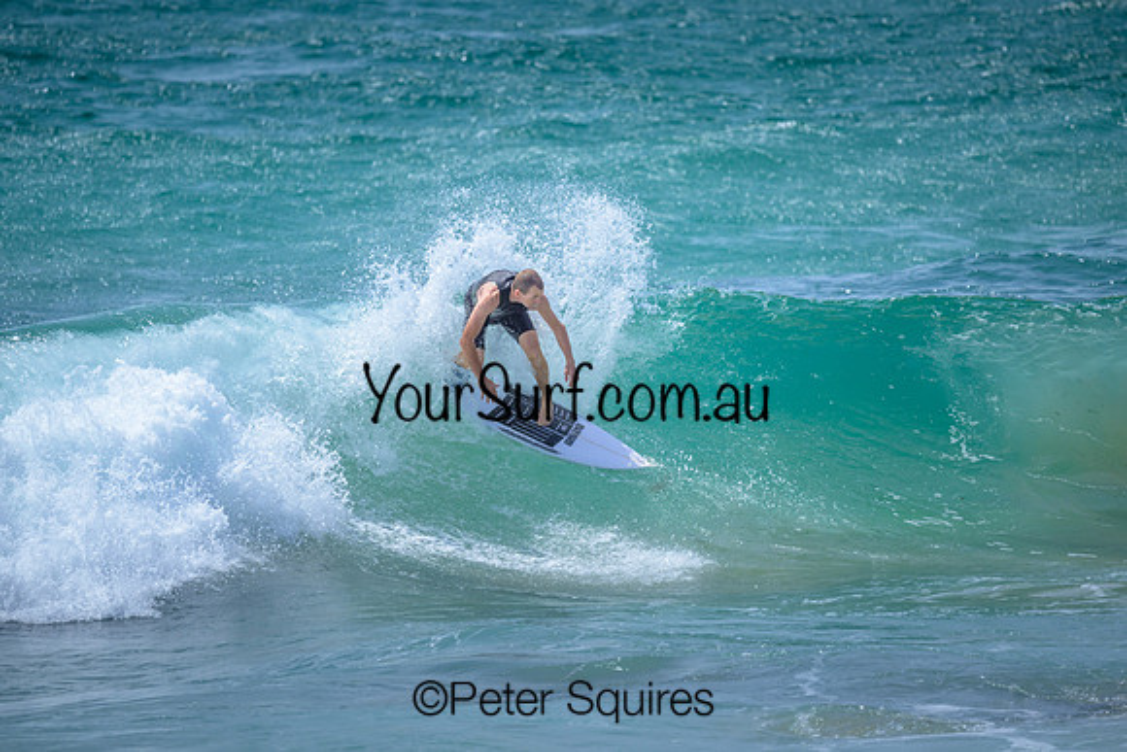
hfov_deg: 2.6
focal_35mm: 800
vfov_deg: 1.7
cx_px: 564
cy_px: 376
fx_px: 25049
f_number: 6.3
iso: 800
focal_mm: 800
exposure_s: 1/3200
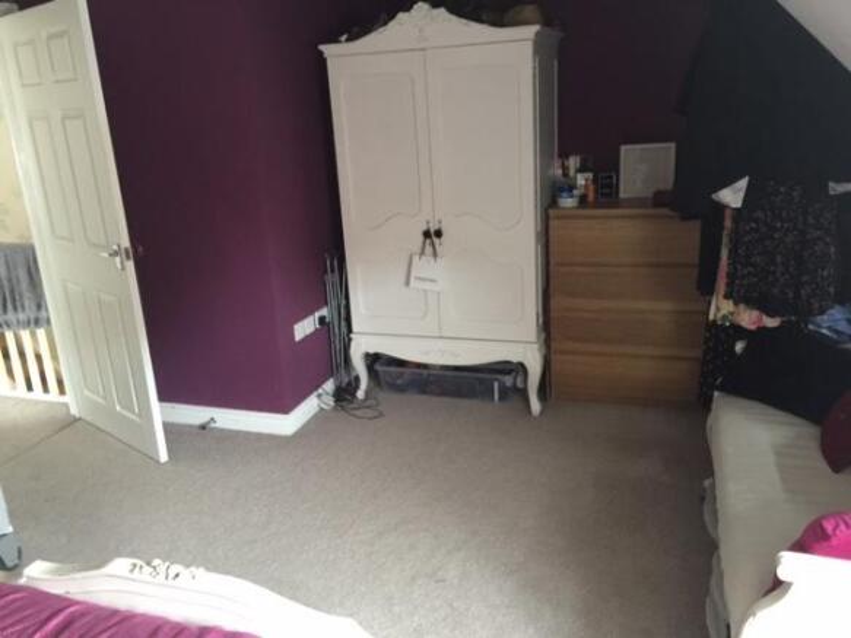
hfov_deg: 61.7
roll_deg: +2.7
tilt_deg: -19.3
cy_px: 319
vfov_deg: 48.2
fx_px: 713
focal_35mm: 29
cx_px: 426
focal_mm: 4.15
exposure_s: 1/4
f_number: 2.2
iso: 125
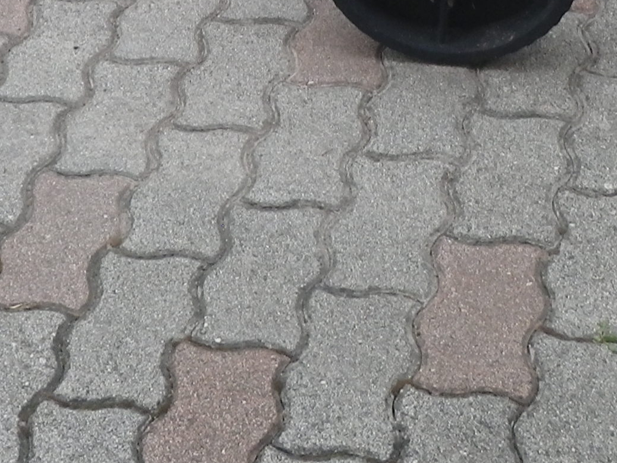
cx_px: -10
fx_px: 1925
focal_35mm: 108
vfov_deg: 13.3
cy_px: -130
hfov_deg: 17.7
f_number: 3.5
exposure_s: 1/80
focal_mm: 5
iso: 80
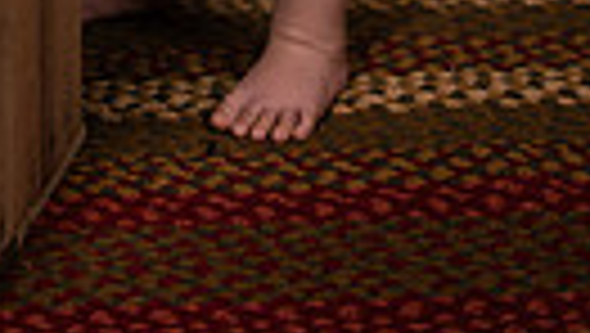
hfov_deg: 11.8
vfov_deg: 6.3
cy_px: -634
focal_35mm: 180
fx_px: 2819
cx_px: -18
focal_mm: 50
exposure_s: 1/250
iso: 200
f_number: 2.8
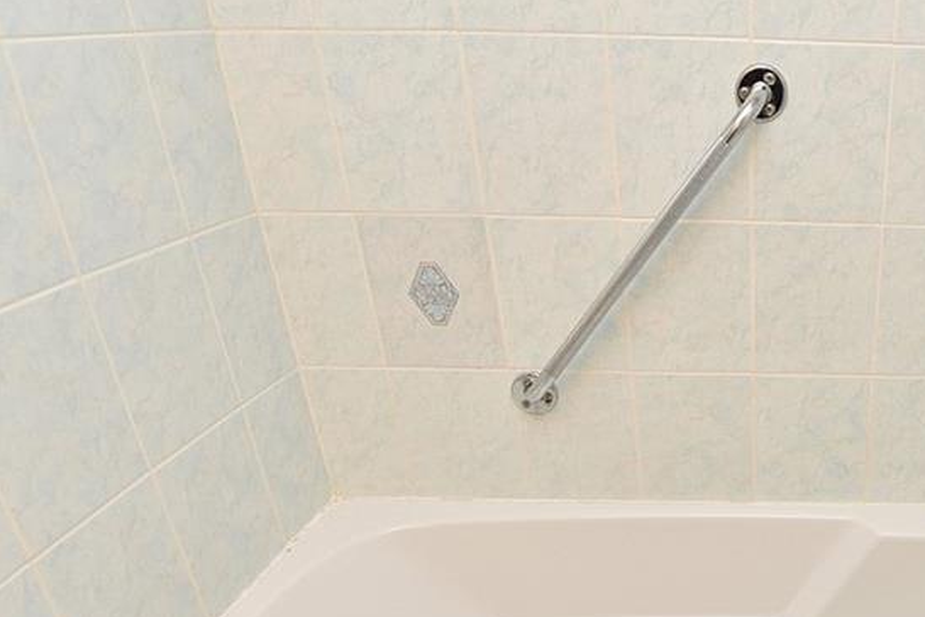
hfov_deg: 54.9
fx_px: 771
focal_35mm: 30
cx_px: 811
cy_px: 460
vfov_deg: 42.3
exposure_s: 1/60
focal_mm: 16
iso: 500
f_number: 6.3
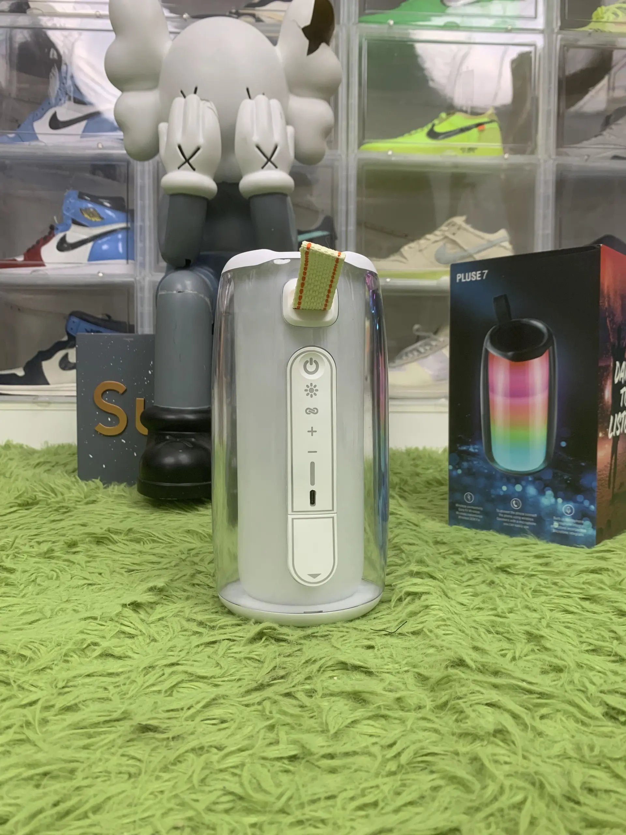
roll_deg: +0.4
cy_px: 418
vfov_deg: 67.3
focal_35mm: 26
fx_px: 627
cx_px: 313
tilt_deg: -3.1
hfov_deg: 53.1
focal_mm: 4.25
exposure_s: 1/71
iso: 100
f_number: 1.8
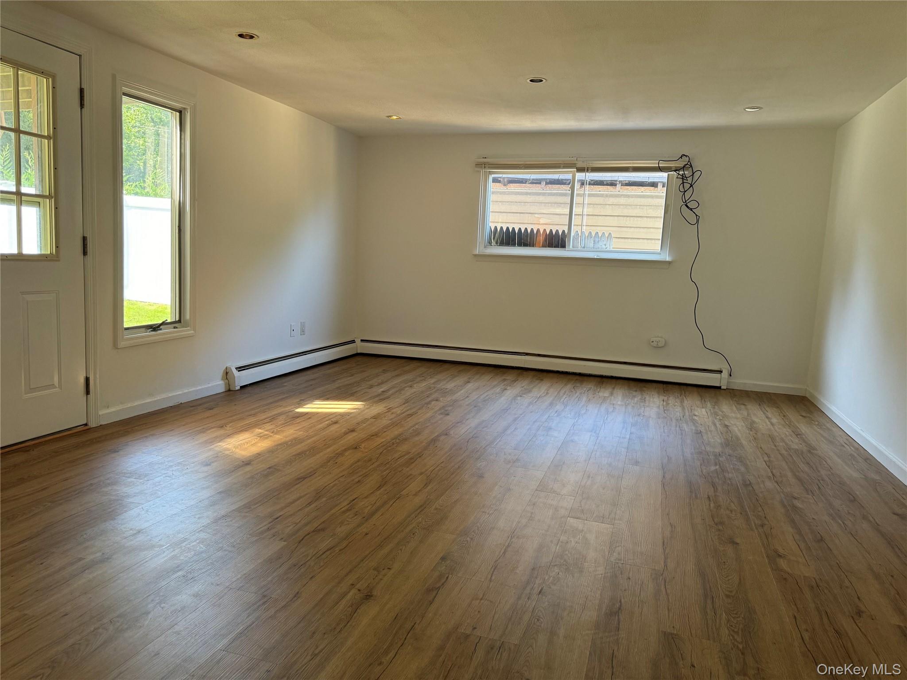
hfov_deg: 71.6
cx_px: 454
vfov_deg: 56.8
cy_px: 340
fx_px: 629
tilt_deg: -7.4
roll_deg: -1.7
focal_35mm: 24
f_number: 1.78
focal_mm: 6.76
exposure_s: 1/120
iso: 200
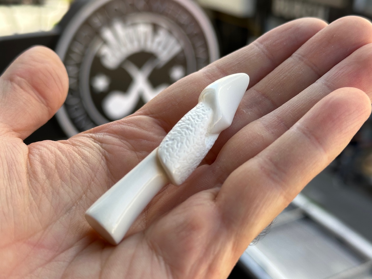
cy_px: 140
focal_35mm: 48
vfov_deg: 30.3
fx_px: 516
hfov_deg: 39.7
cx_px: 186
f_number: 1.78
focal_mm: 6.86
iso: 64
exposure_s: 1/464
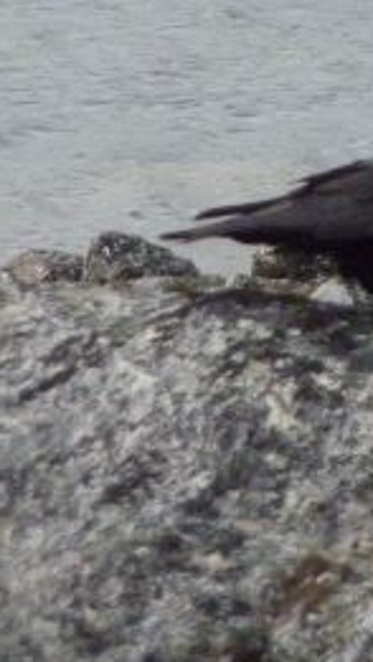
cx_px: 520
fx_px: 17584
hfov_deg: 1.2
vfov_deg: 2.2
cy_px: -8
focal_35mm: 1001
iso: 400
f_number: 4.9
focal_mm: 49.2
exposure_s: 1/250
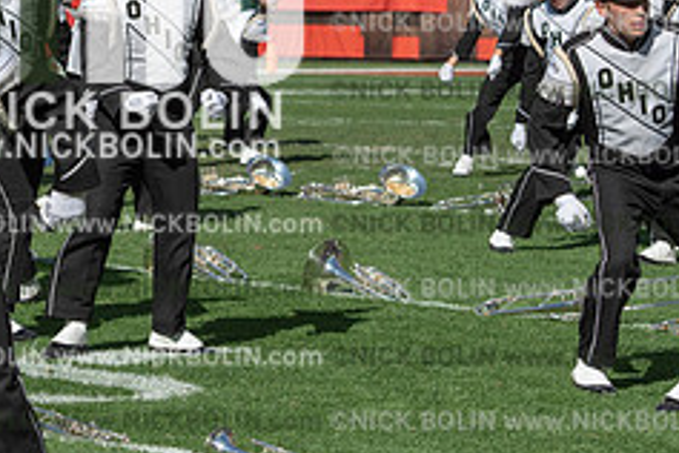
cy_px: 24
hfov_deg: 8.6
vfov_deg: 5.7
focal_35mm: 240
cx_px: 100
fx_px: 4526
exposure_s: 1/4000
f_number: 5
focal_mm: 98
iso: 400
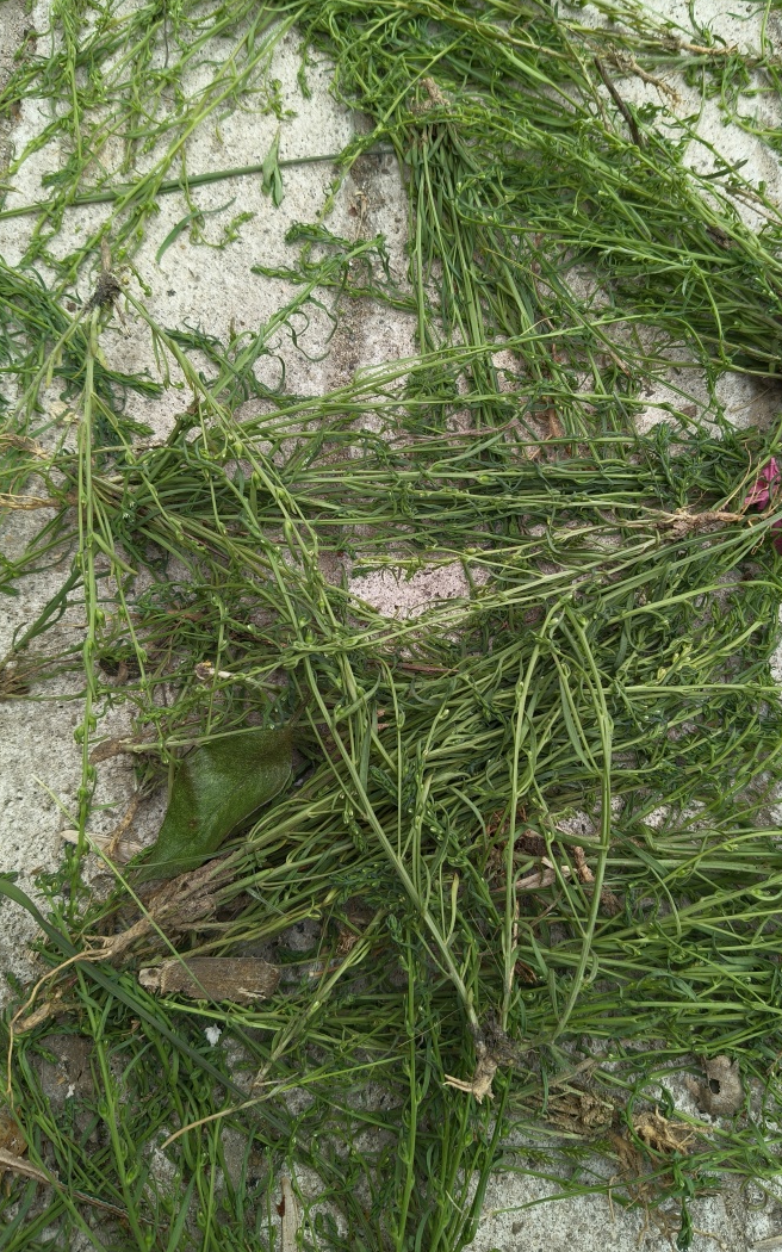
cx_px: 435
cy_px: 618
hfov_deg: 44.5
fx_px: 955
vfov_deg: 66.5
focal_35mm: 28
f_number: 1.8
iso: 80
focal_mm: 4.84
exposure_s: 1/262
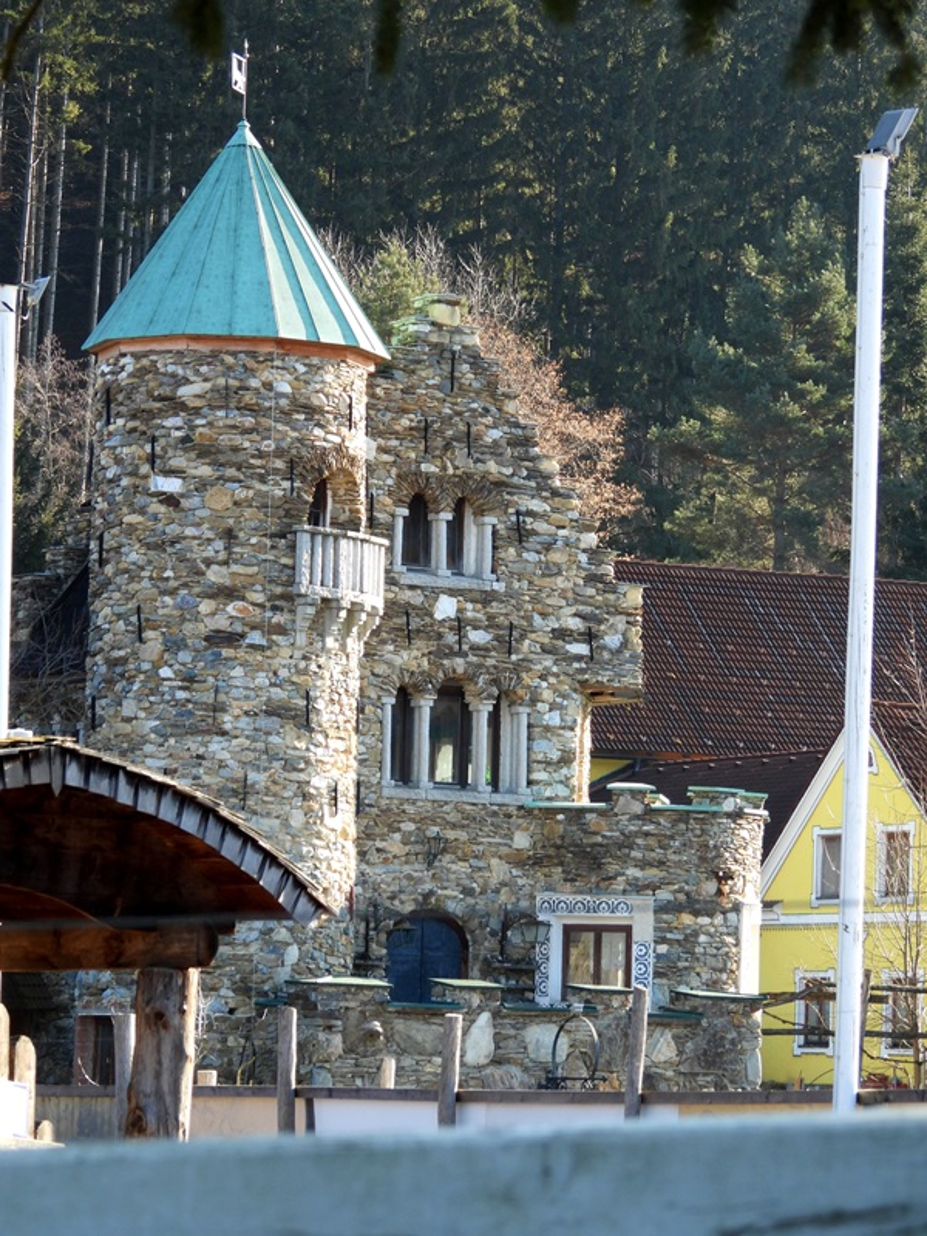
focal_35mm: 150
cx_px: 464
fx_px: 5356
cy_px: 618
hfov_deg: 9.9
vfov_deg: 13.2
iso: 100
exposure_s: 1/160
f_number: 4.5
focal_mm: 26.8
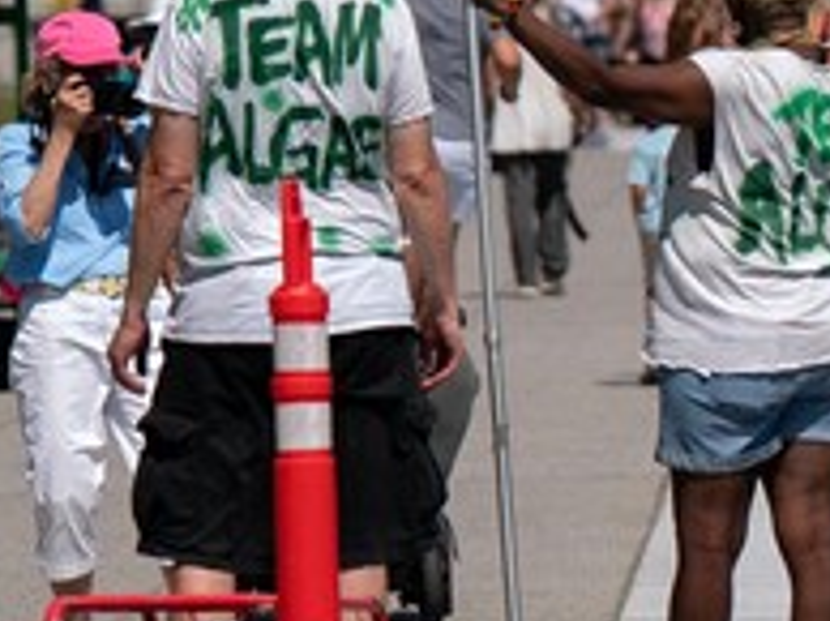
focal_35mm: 750
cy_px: 253
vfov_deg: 2.0
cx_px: 2554
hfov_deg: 2.6
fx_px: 17961
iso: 80
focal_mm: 126
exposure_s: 1/1600
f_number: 4
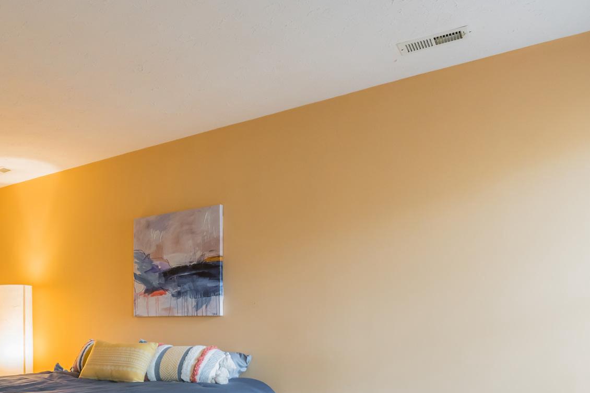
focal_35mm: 29
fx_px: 475
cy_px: 311
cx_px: 192
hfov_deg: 62.0
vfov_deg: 43.0
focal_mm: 16
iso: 1600
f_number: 5.6
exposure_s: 1/50
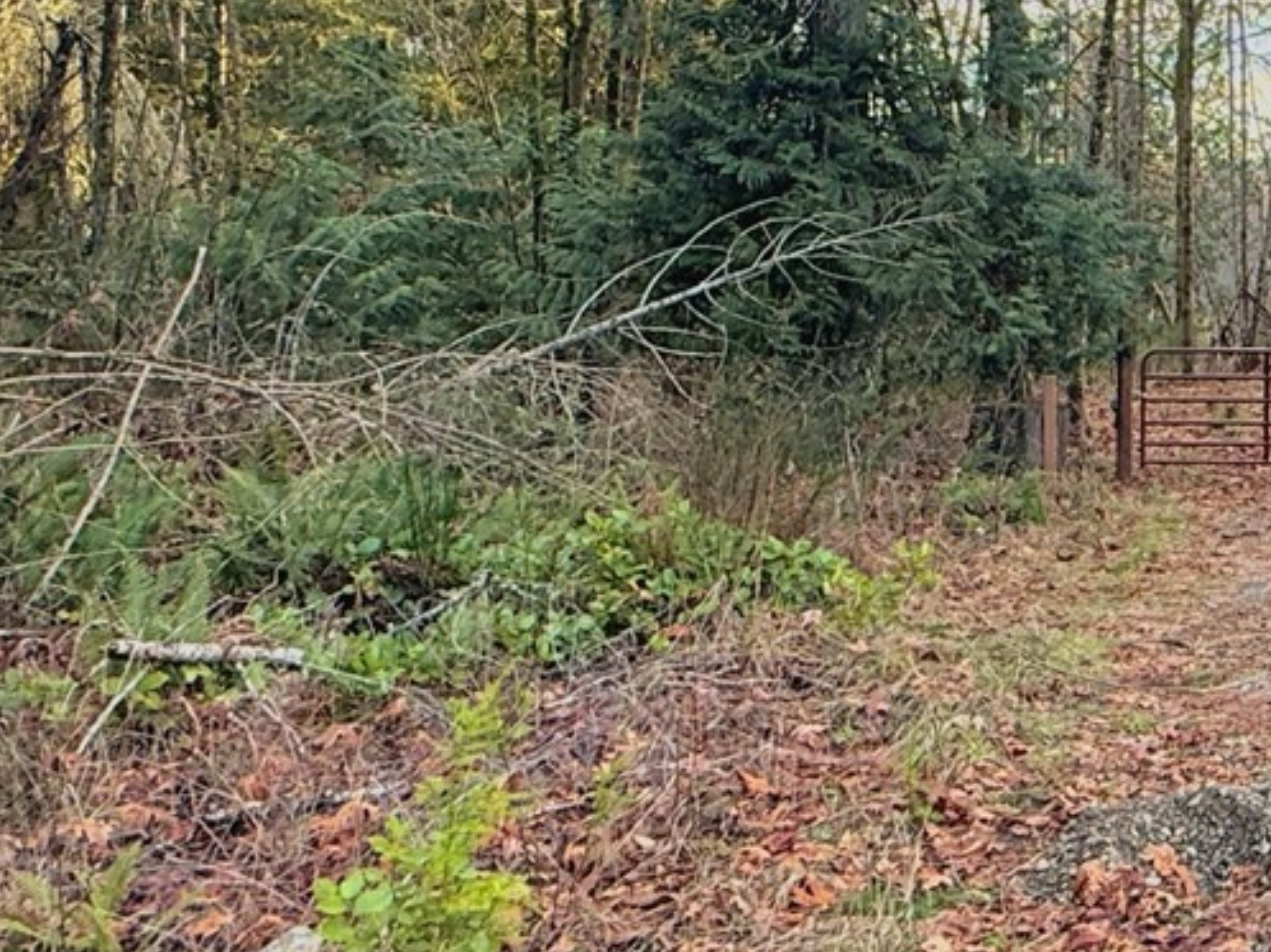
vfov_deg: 32.1
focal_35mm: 45
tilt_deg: -0.2
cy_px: 405
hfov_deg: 34.9
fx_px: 1651
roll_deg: +0.3
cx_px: 1462
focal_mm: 2.22
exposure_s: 1/99
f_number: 2.2
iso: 80
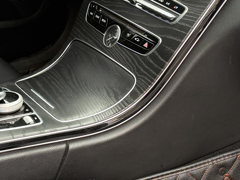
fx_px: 693
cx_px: 114
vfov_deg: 14.8
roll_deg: +3.4
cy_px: 114
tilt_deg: -27.6
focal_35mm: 100
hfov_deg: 19.6
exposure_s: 1/121
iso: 160
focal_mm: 6.76
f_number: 1.78
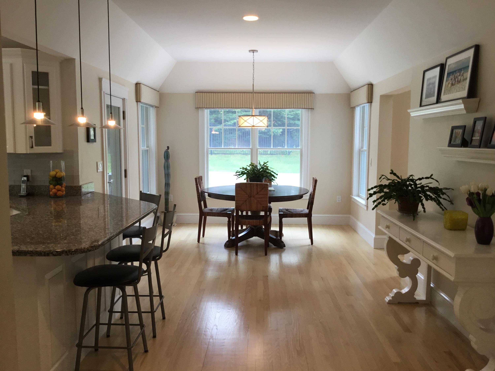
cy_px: 186
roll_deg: -0.1
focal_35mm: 31
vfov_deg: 45.4
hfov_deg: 58.4
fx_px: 443
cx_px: 248
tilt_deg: -6.0
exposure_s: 1/60
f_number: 2.4
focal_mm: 3.3
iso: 32
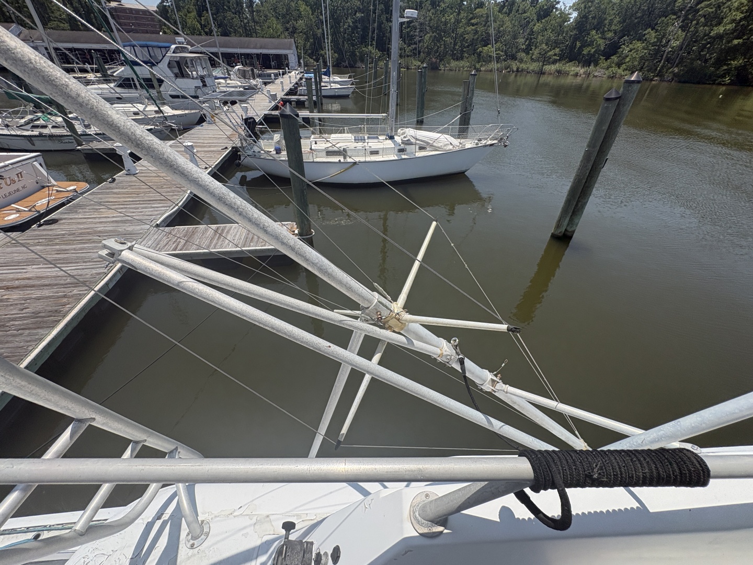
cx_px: 376
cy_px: 282
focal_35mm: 14
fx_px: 305
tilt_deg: -36.3
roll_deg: -2.2
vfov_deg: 85.7
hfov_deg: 102.1
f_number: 2.2
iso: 50
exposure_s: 1/2028
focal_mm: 2.22
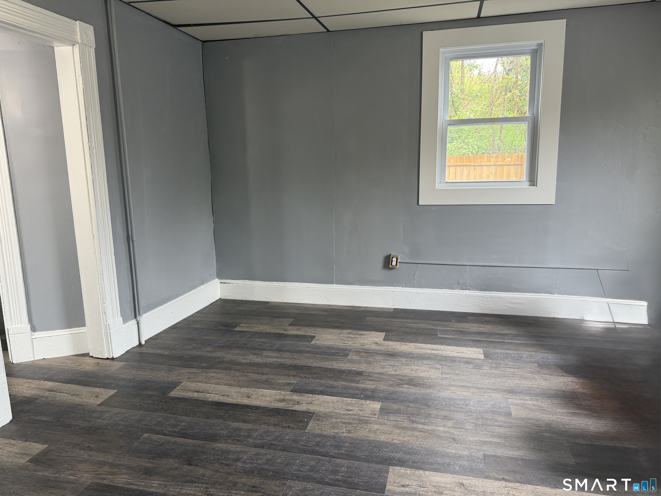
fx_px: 458
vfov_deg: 56.8
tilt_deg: -8.6
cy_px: 248
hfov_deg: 71.6
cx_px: 330
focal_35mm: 24
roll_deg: +0.6
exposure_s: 1/60
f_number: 1.78
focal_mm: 6.76
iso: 160
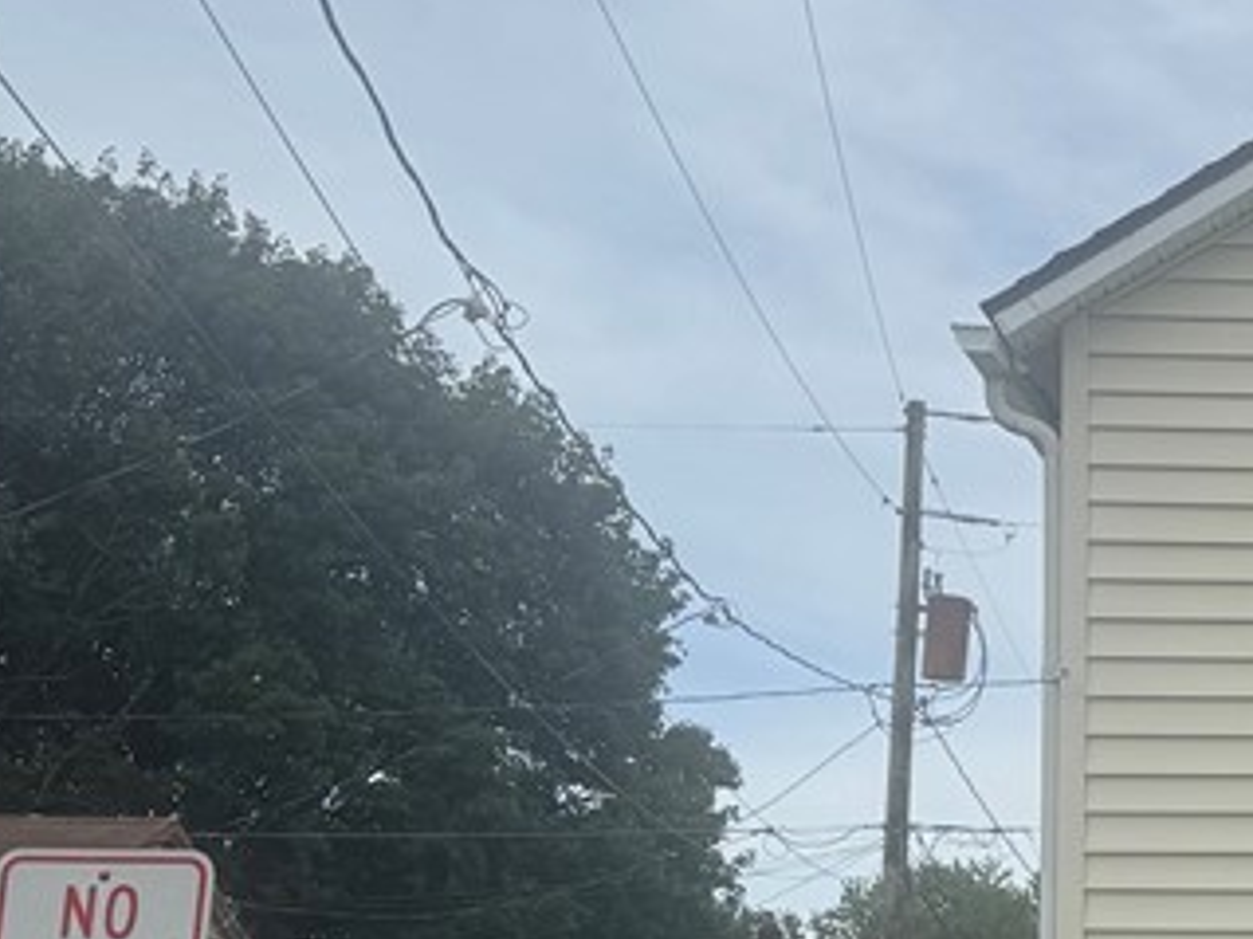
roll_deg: +1.0
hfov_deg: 21.6
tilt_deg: +9.4
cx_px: 1826
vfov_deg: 18.9
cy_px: 766
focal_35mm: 77
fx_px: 2786
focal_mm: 6.76
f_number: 1.78
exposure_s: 1/4950
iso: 80
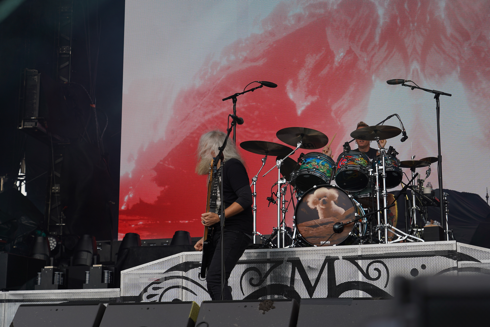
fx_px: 885
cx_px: 245
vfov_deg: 20.9
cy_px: 164
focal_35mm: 65
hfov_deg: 31.0
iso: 100
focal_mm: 65
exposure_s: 1/160
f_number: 5.6
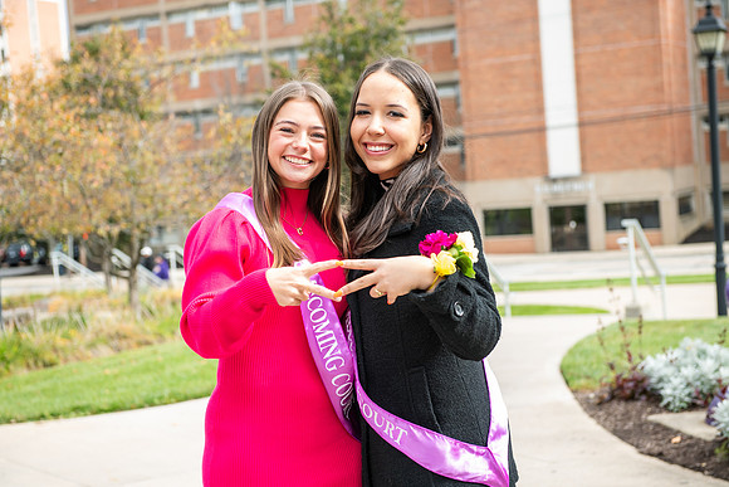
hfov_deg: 32.4
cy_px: 244
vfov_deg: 21.9
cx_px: 364
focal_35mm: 62
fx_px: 1256
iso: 320
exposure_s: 1/320
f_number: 4.5
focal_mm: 62
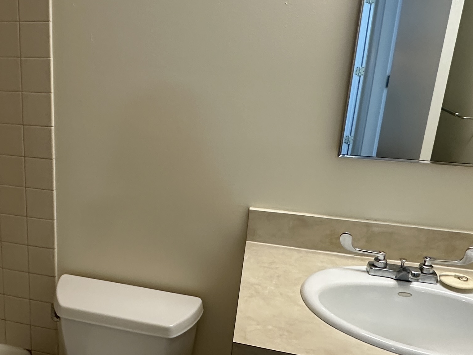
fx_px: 505
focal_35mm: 37
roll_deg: -0.2
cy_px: 183
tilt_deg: -17.2
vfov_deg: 38.7
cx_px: 88
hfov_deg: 47.2
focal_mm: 2.22
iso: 200
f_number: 2.2
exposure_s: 1/60
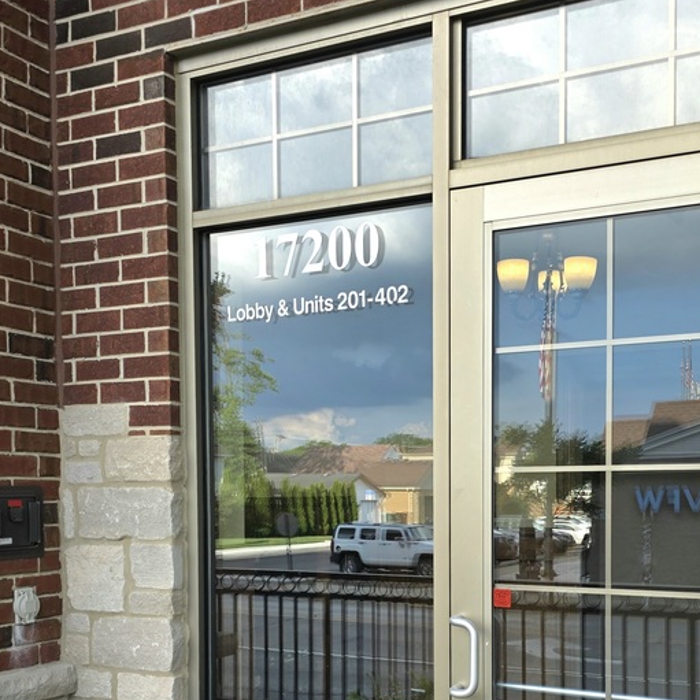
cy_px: 573
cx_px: 414
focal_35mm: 43
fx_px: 984
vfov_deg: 37.6
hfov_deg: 39.0
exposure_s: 1/179
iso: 12
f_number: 1.7
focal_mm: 6.3
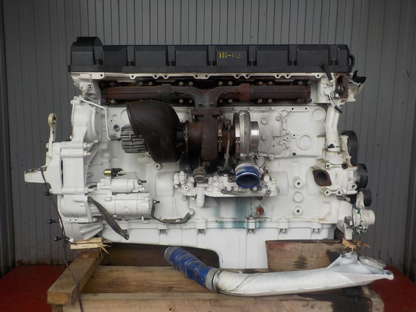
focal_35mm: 30
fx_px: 361
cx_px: 208
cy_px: 156
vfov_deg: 46.8
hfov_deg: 60.0
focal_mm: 4.1
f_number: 3.3
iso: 125
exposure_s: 1/400
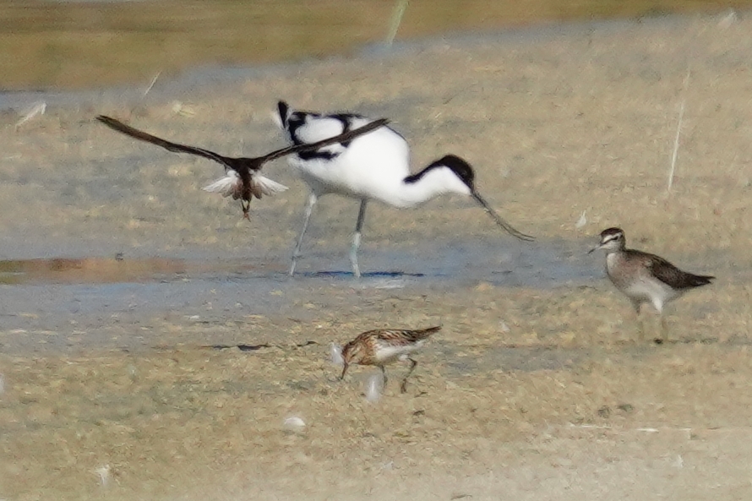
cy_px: 250
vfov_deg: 2.3
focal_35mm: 600
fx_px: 12530
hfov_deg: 3.4
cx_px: 376
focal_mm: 600
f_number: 7.1
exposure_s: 1/2500
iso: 400
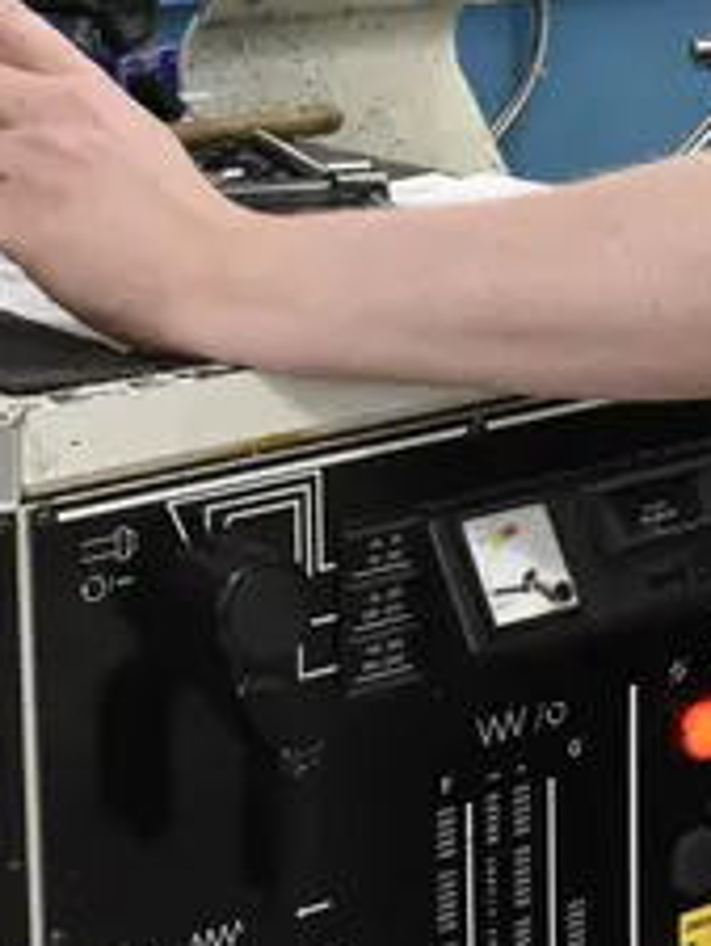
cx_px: 799
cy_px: 63
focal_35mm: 133
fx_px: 3629
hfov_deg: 11.0
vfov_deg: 14.7
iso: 1100
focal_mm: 27
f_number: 9
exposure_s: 1/40
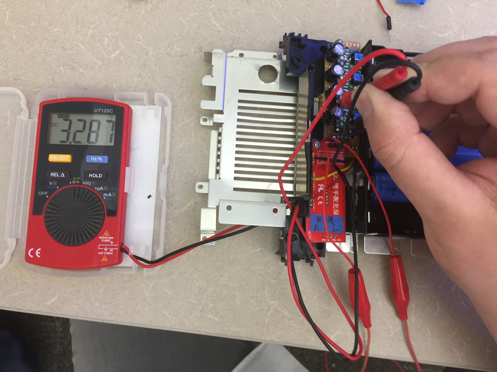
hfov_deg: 61.7
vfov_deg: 48.2
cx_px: 248
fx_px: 416
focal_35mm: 29
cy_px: 186
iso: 100
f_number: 2.2
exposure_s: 1/30
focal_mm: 4.15
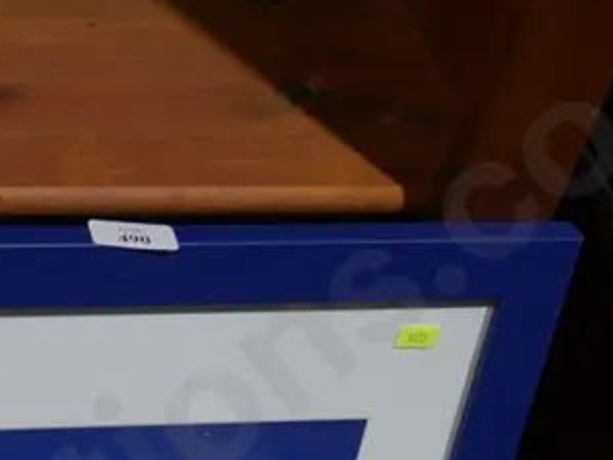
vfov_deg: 9.8
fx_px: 2641
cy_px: 598
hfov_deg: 13.0
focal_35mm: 149
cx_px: -30
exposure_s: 1/60
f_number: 4.7
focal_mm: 22
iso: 250
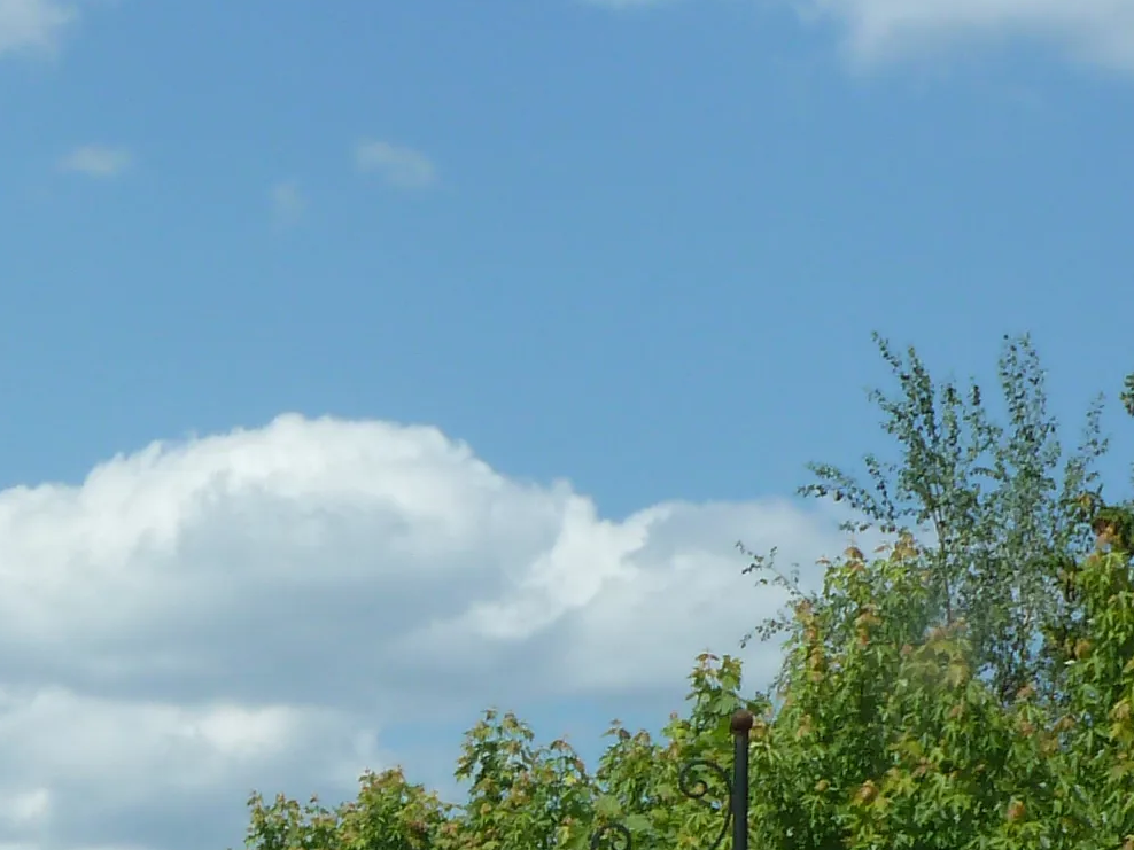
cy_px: 1526
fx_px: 5929
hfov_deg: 10.6
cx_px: -406
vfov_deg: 7.9
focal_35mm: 181
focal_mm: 8.7
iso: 100
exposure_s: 1/400
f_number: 5
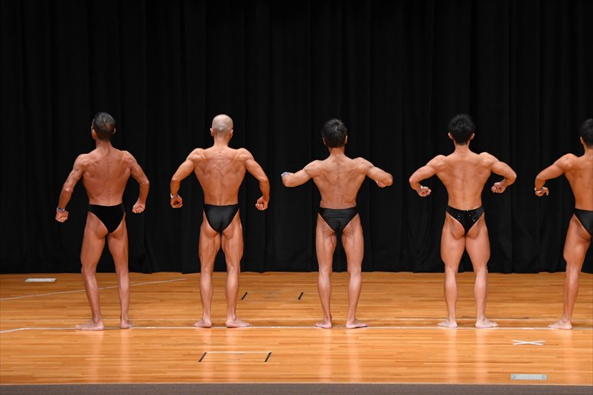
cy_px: 198
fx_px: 2865
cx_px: 296
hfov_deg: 11.8
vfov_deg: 7.9
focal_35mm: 174
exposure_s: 1/400
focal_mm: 116
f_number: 5.6
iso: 3200
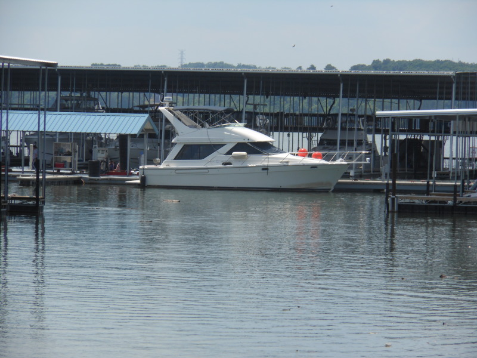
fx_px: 2701
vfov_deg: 7.6
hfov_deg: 10.1
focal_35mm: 196
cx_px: 238
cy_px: 179
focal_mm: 35
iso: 80
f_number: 5.6
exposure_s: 1/500
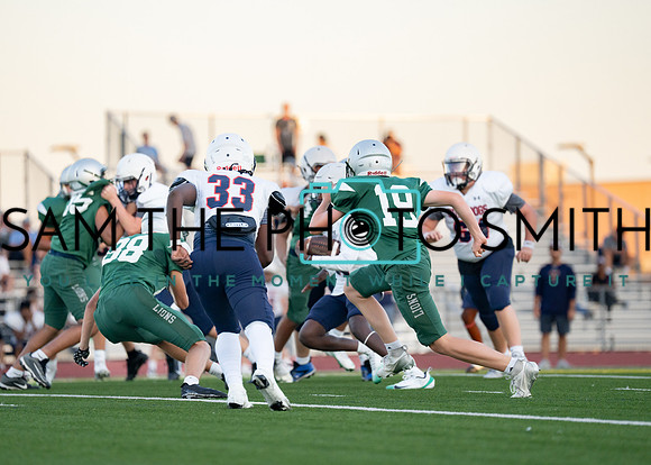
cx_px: 322
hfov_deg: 8.3
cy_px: 237
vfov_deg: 5.9
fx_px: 4501
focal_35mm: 243
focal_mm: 200
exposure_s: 1/2500
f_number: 2.8
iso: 1000
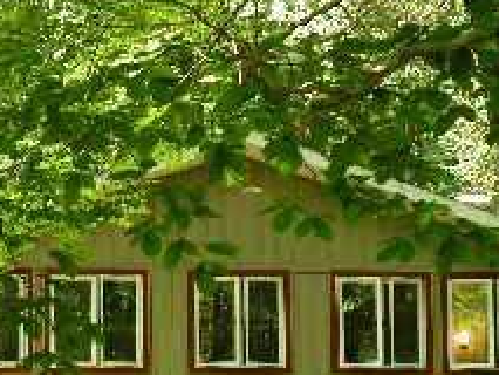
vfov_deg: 8.8
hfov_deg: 11.7
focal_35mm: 168
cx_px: 134
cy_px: 312
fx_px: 2423
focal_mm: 9.8
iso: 74
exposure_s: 1/60
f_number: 3.5
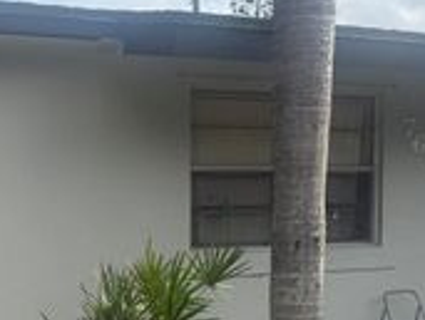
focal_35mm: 70
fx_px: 861
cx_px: 42
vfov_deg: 20.6
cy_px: 291
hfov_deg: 26.8
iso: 100
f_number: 1.78
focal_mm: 6.76
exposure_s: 1/3953
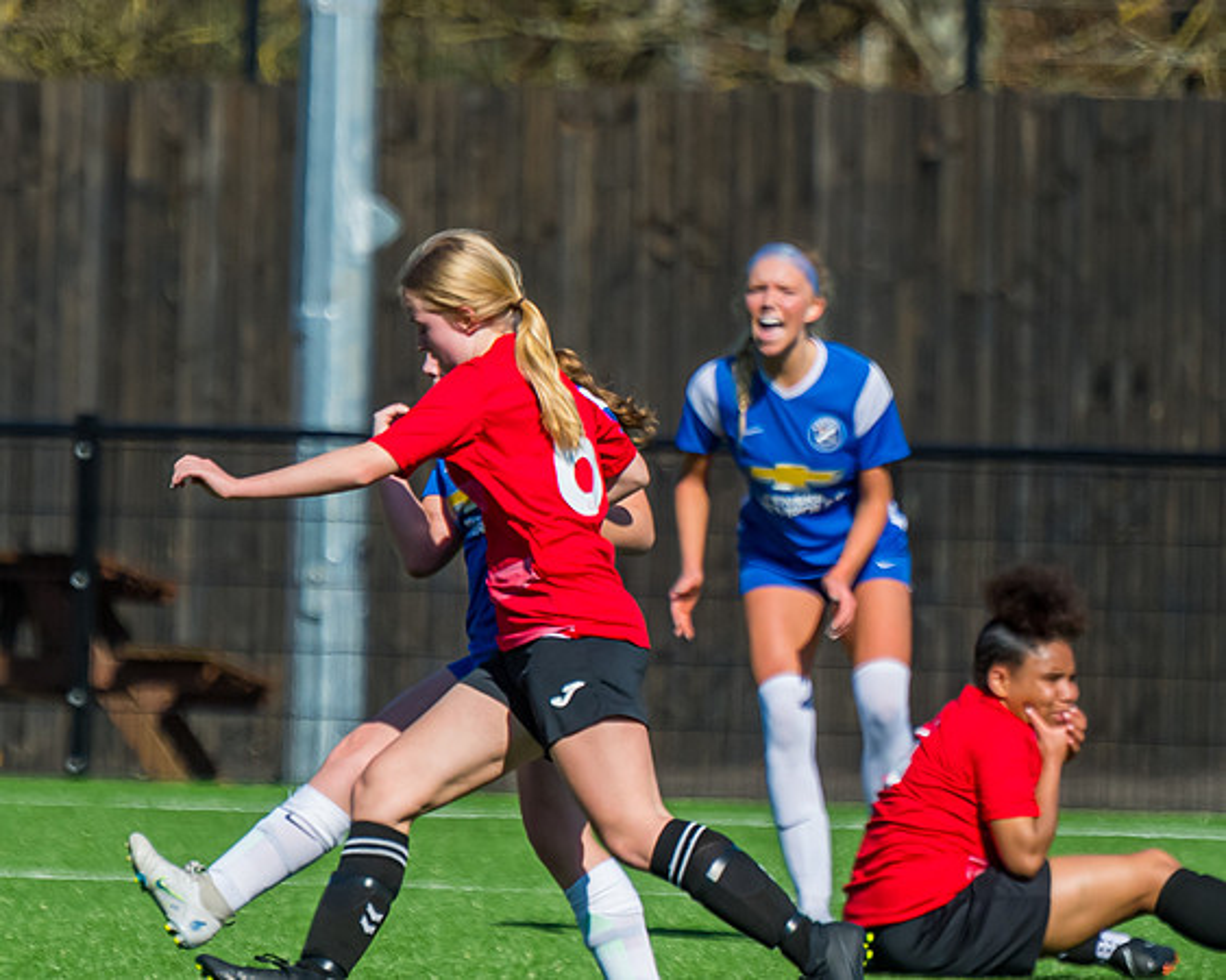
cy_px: 727
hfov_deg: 3.2
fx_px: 21819
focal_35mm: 602
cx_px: 611
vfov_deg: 2.6
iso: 400
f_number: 4
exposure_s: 1/4000
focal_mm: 240
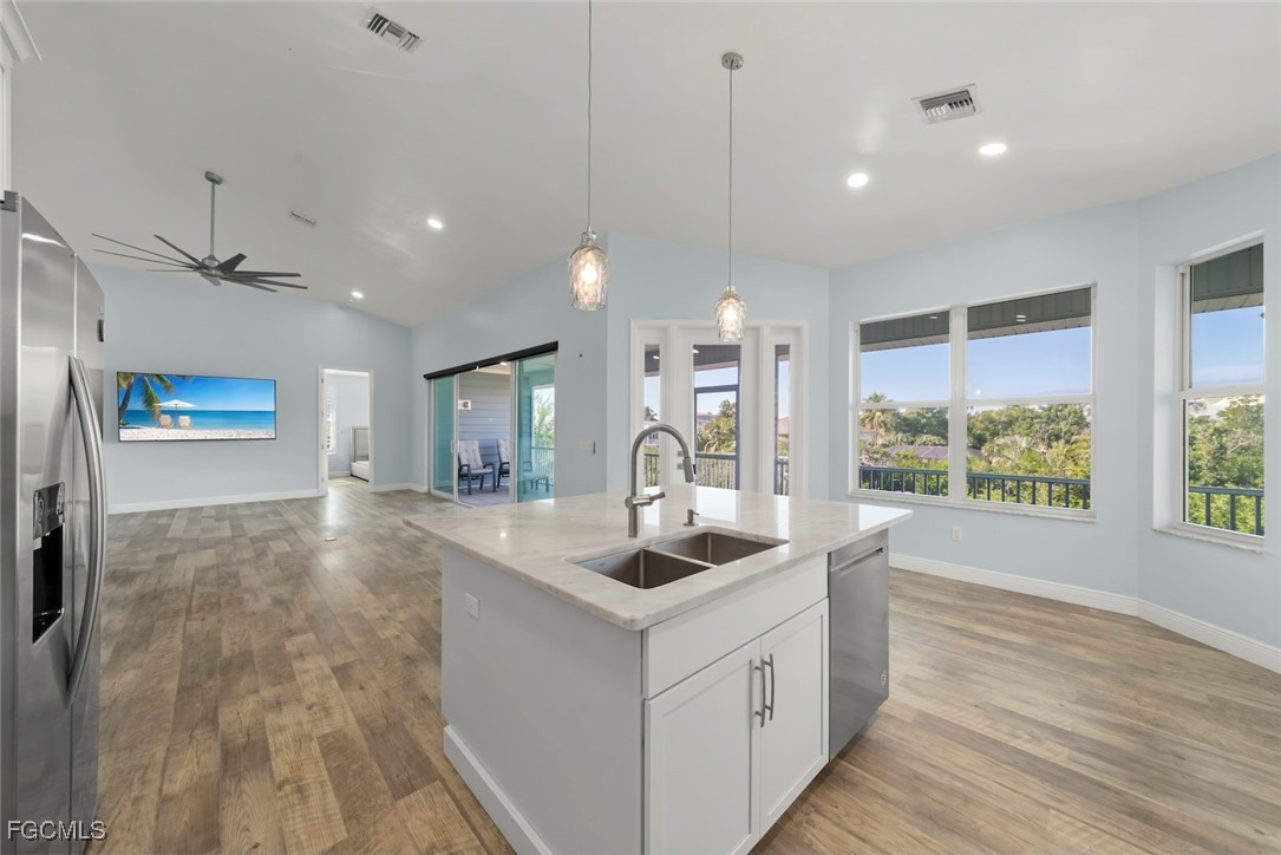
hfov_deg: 108.3
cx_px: 640
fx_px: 463
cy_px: 428
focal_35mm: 13
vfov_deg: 85.5
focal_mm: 13
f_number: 11
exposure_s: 1/5
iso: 400
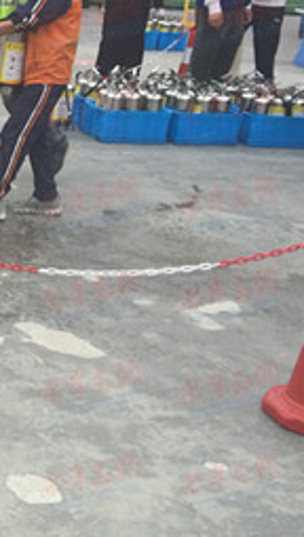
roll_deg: -3.9
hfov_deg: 15.9
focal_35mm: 68
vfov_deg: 31.0
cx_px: -184
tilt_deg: -18.6
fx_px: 972
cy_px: 248
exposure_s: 1/1412
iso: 32
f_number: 2.2
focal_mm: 4.15
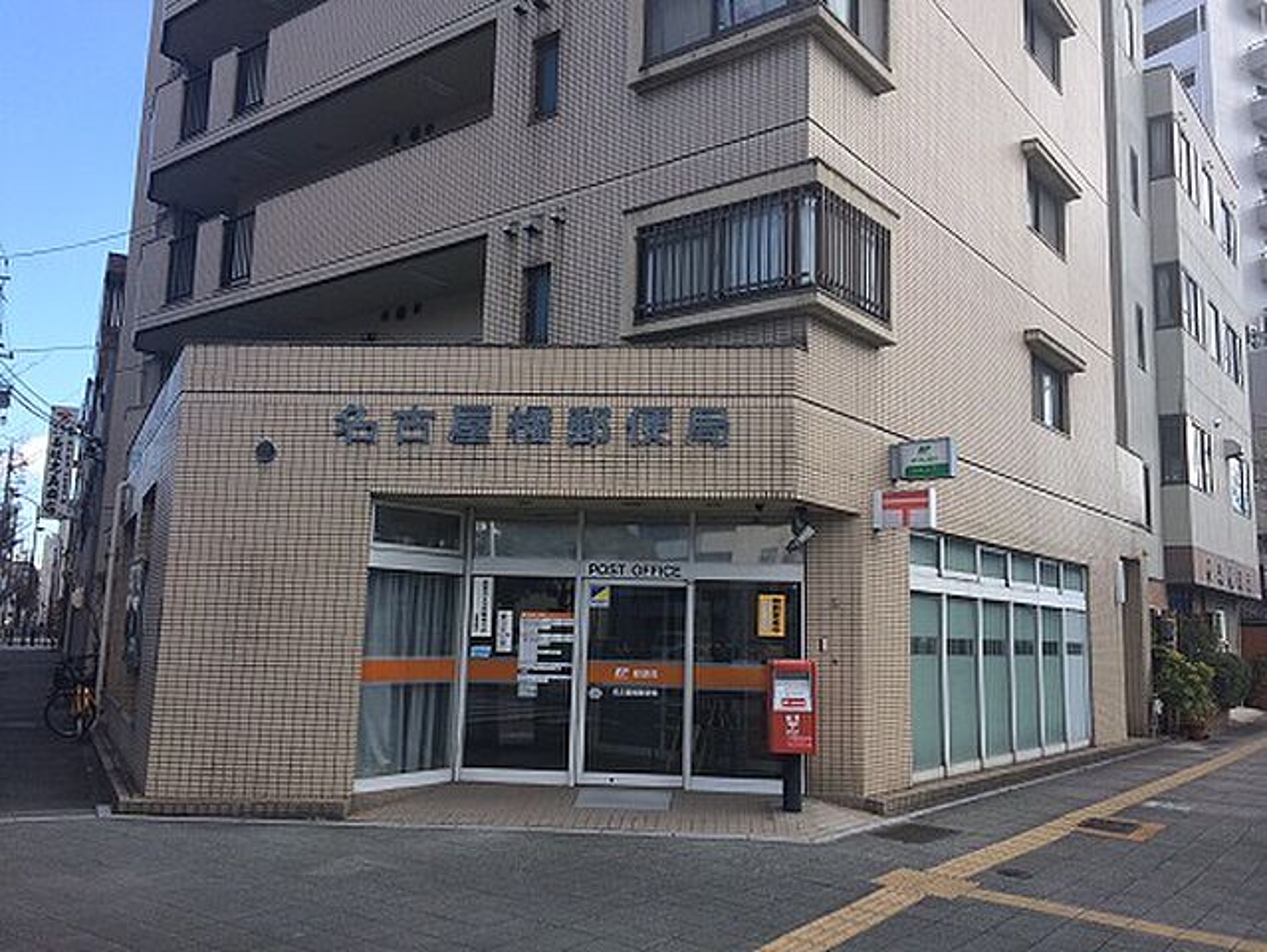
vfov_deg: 46.8
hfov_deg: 59.9
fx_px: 1099
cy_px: 476
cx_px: 634
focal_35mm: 30
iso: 32
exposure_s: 1/733
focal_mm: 4.12
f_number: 2.2
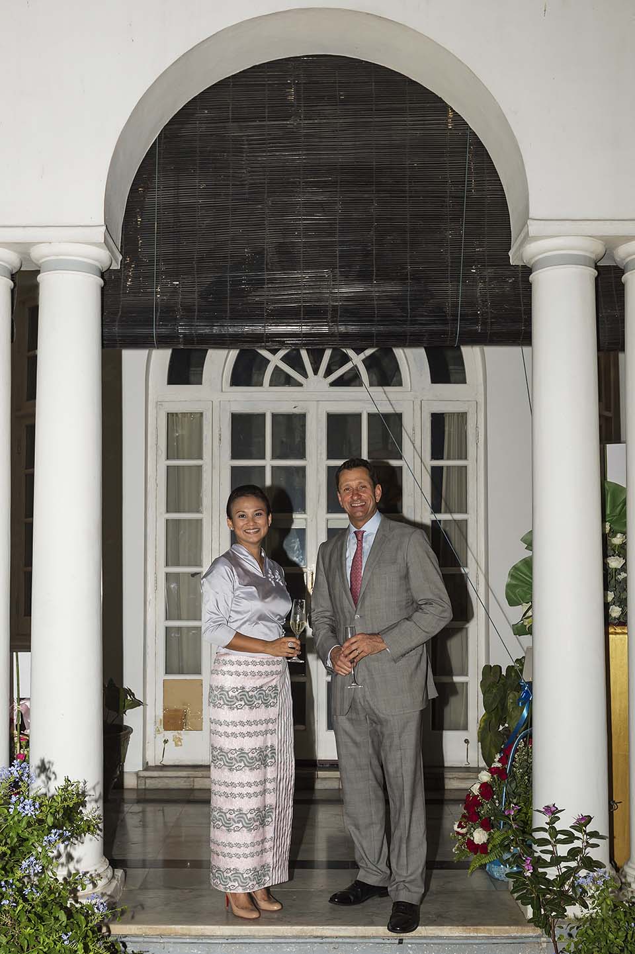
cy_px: 477
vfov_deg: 60.3
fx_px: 821
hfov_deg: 42.3
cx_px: 318
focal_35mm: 31
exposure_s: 1/60
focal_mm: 31
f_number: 5.6
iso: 400
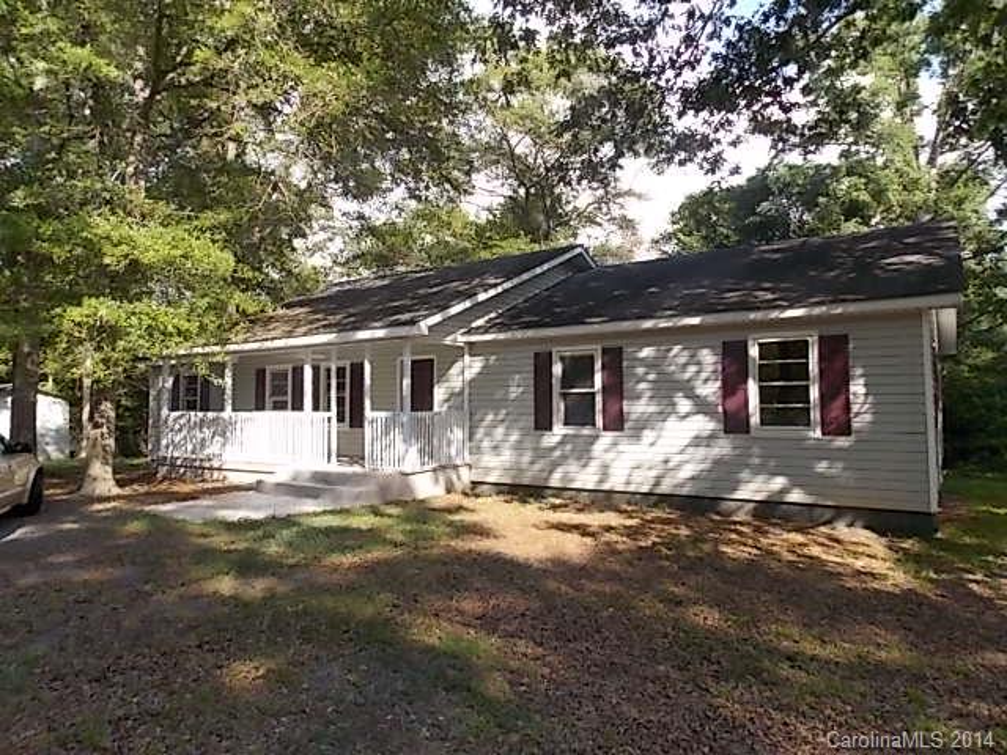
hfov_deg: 73.9
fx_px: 669
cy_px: 378
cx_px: 504
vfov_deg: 58.9
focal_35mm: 23
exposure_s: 1/320
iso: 80
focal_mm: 4
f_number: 3.1
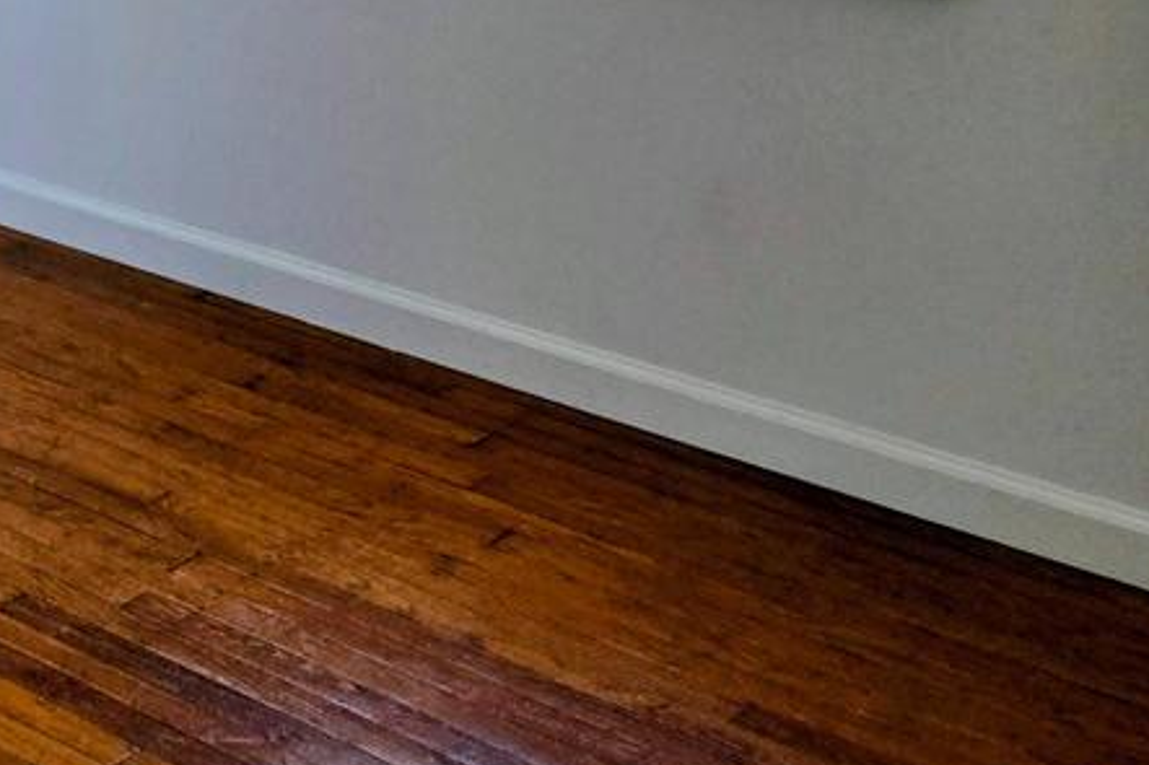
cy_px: -233
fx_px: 2648
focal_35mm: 83
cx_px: -316
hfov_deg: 22.1
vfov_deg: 15.6
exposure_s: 1/508
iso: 100
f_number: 1.8
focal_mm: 5.4
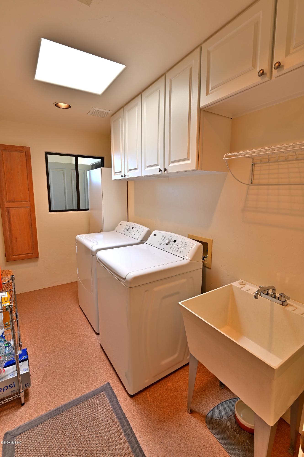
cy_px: 228
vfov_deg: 96.8
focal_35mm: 16
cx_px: 152
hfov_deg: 73.6
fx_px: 203
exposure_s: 1/1.3
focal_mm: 16
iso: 100
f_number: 11
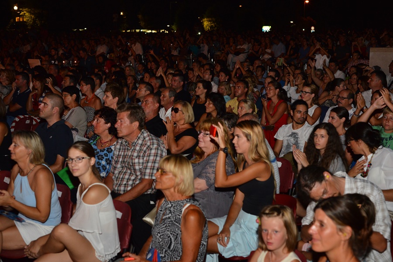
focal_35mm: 50
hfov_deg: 39.6
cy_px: 131
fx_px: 546
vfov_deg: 27.0
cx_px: 196
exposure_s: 1/160
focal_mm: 50
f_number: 4.5
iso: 2500
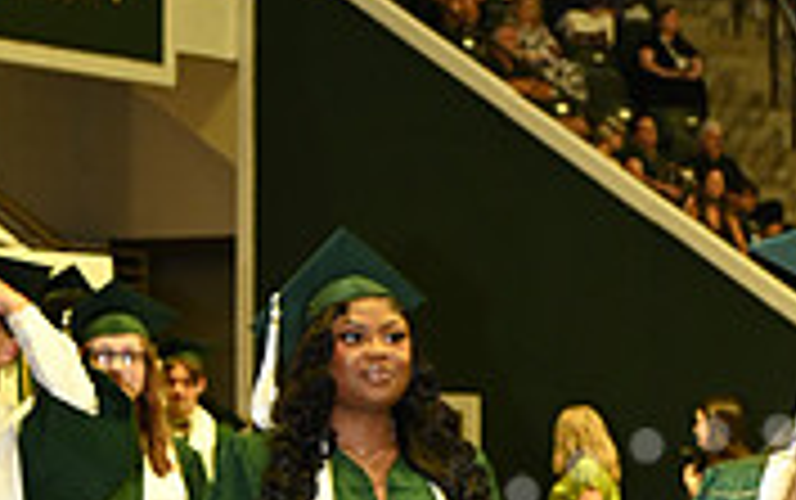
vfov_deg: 7.9
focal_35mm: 160
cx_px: 769
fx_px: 3474
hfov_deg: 12.9
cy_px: 955
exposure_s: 1/60
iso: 1600
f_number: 5.6
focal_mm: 48
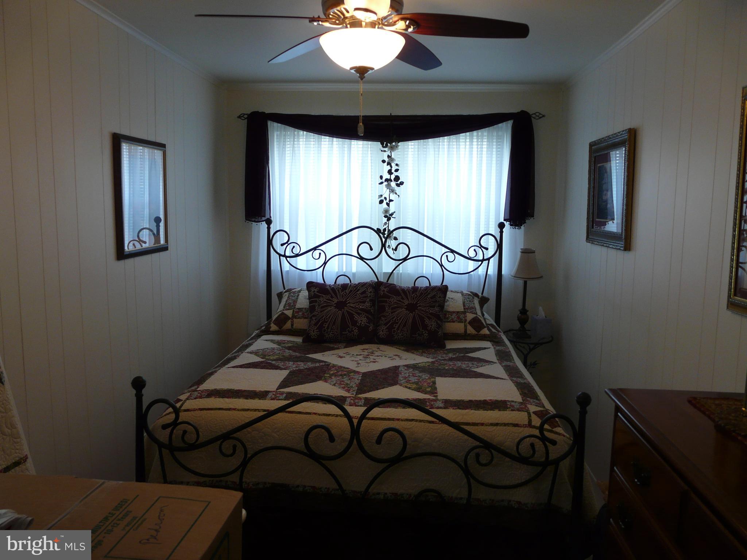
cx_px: 374
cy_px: 280
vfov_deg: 49.7
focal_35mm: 28
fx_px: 604
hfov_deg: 63.4
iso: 100
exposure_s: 1/40
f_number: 2.8
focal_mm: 4.6
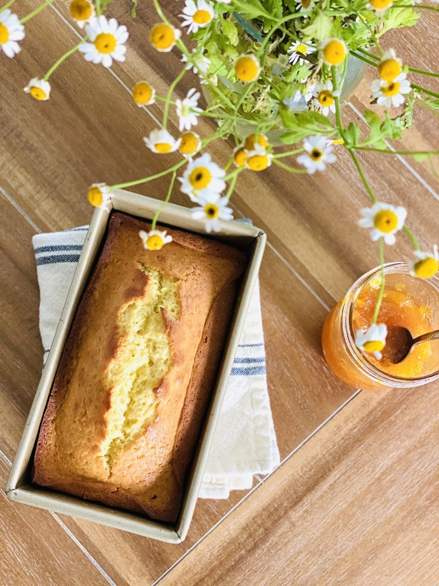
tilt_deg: -78.9
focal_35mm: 52
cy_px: 293
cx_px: 220
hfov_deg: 28.0
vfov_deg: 36.8
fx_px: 879
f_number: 2
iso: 250
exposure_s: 1/40
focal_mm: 6
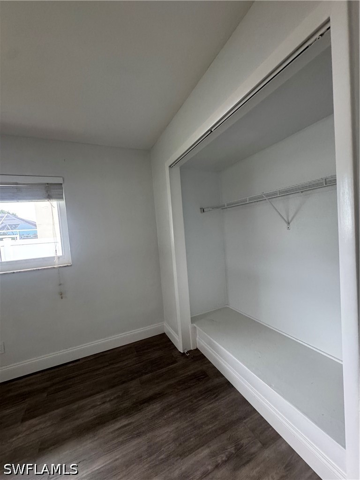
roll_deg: +4.1
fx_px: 194
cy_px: 240
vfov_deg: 102.1
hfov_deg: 85.7
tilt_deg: -1.4
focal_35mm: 14
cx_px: 180
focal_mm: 2.22
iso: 320
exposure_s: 1/60
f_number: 2.2
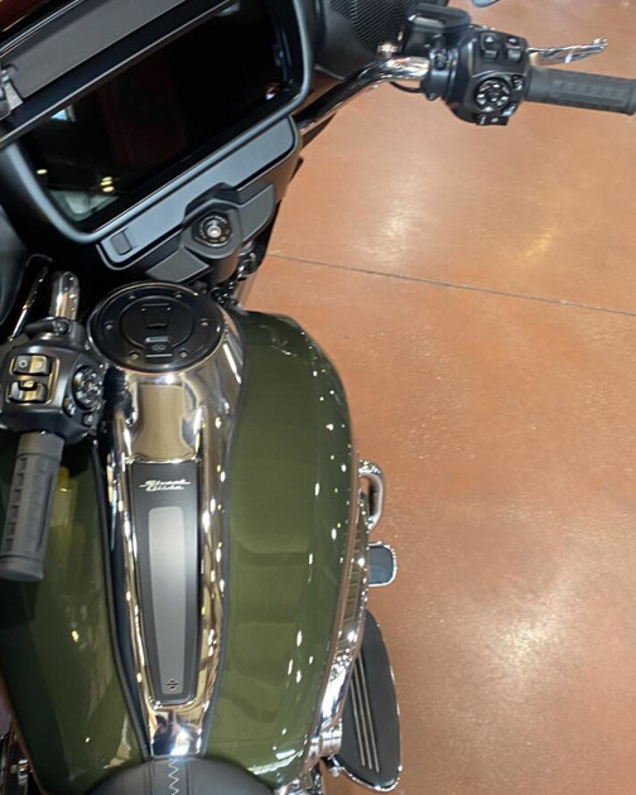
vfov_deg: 42.9
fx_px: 1012
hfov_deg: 34.9
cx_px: 295
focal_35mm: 43
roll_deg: -18.9
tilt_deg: -39.3
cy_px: 406
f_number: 1.8
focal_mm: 4.25
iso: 160
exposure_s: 1/60
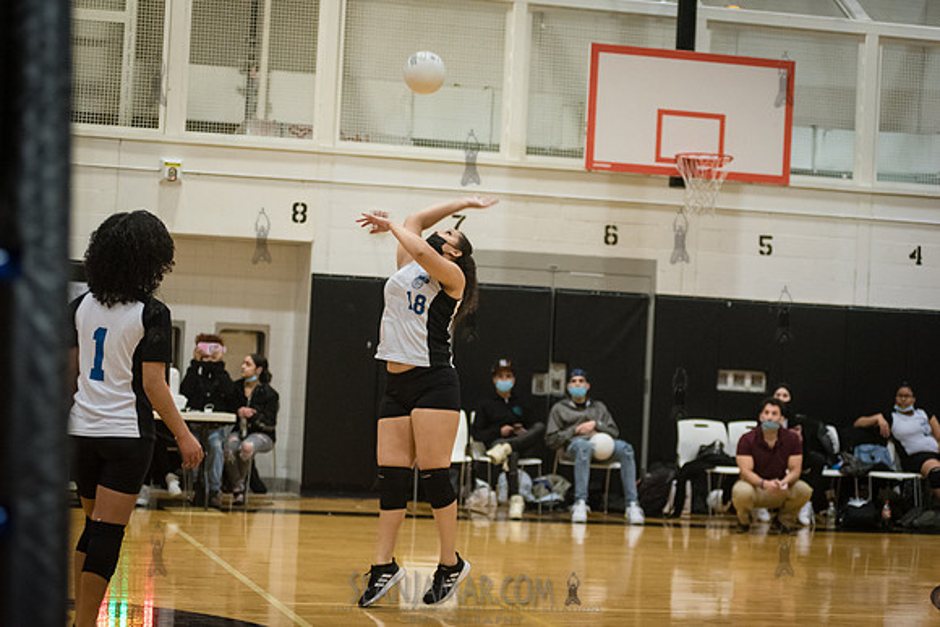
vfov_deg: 17.1
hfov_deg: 25.4
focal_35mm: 80
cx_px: 470
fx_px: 2089
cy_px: 314
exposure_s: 1/400
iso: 5000
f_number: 3.2
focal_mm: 80
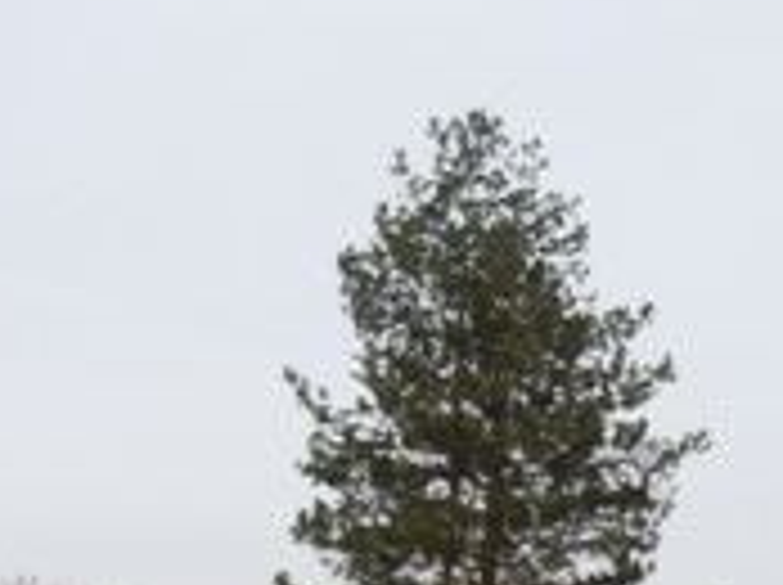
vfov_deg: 14.4
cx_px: 950
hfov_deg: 20.0
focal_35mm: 92
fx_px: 2078
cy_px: 1008
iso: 125
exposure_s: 1/640
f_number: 3.4
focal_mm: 4.5
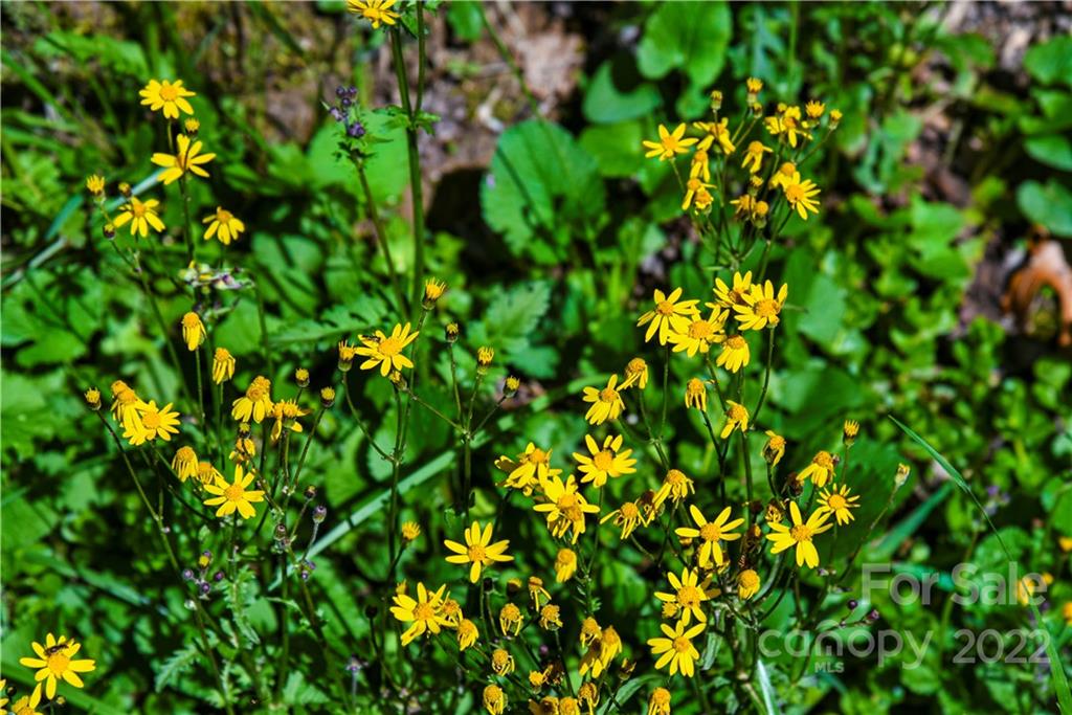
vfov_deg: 11.4
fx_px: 3574
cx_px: 536
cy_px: 358
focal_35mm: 120
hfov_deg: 17.1
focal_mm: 120
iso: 400
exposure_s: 1/640
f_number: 6.3
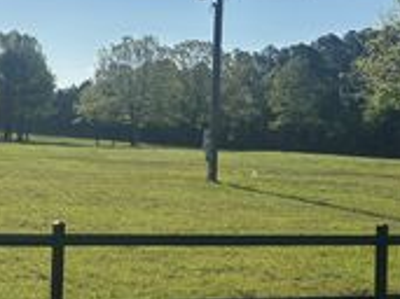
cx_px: -33
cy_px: 141
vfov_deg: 19.4
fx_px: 878
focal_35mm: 76
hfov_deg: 24.1
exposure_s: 1/9091
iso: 50
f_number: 1.6
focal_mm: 5.96
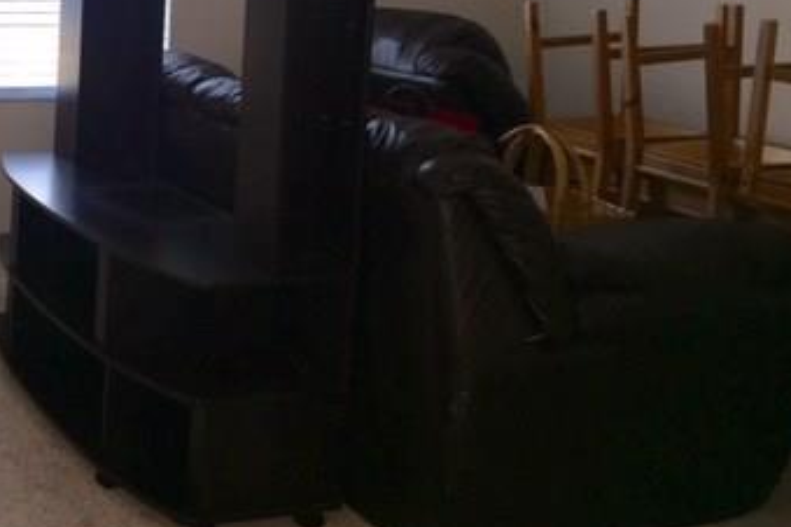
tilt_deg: -6.8
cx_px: 103
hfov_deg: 33.5
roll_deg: -3.1
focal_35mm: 57
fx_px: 1252
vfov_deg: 23.1
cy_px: 37
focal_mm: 4.15
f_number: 2.2
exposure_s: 1/30
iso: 50
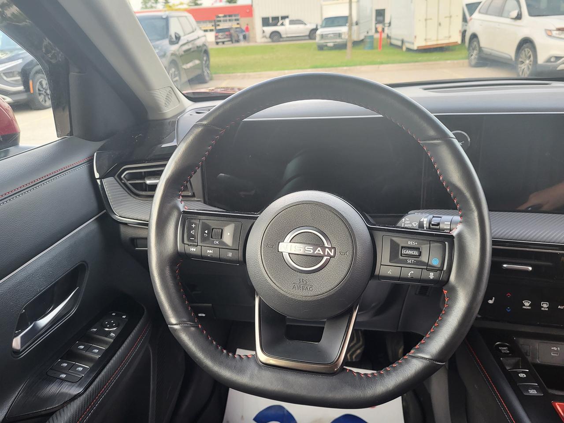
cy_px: 212
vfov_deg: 53.1
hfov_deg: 67.3
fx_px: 424
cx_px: 282
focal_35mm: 26
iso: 100
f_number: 1.8
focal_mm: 5.4
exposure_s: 1/120
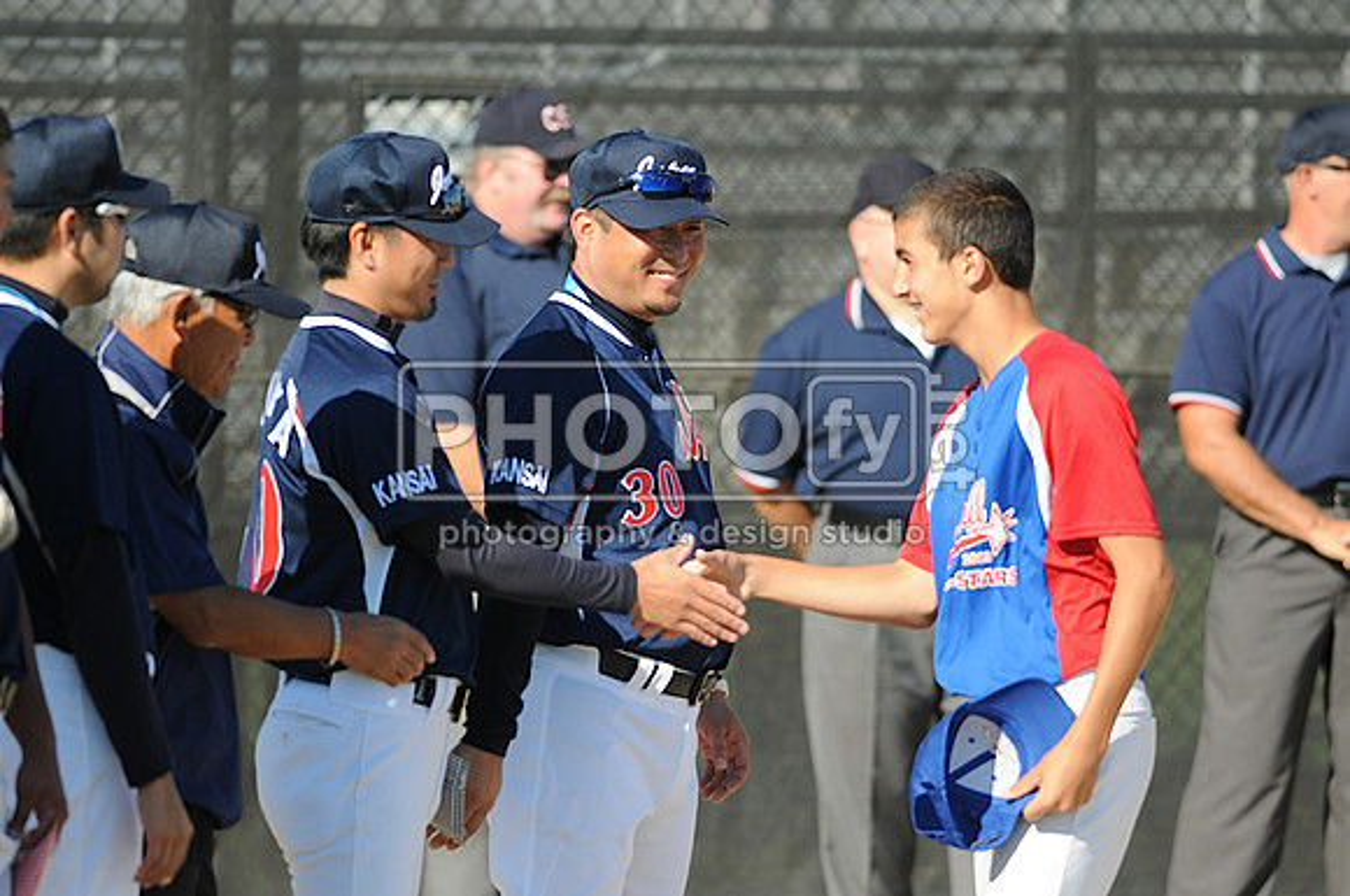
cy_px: 448
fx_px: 16851
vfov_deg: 3.0
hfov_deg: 4.6
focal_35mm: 450
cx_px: 675
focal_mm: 300
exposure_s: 1/1000
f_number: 4
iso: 200
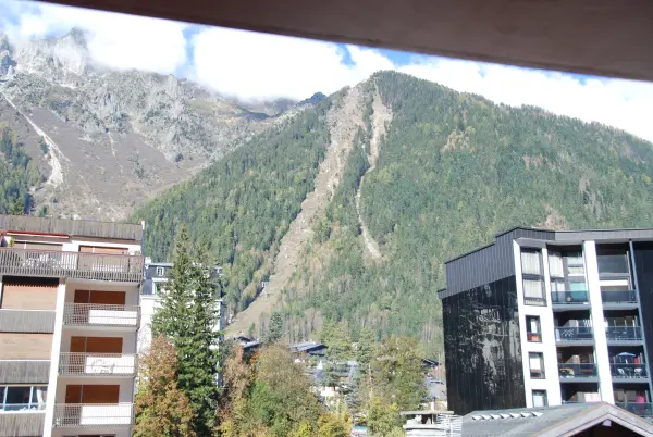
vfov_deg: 33.1
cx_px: 326
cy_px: 218
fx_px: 736
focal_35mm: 40
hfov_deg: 47.9
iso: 200
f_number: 8
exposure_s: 1/250
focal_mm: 27
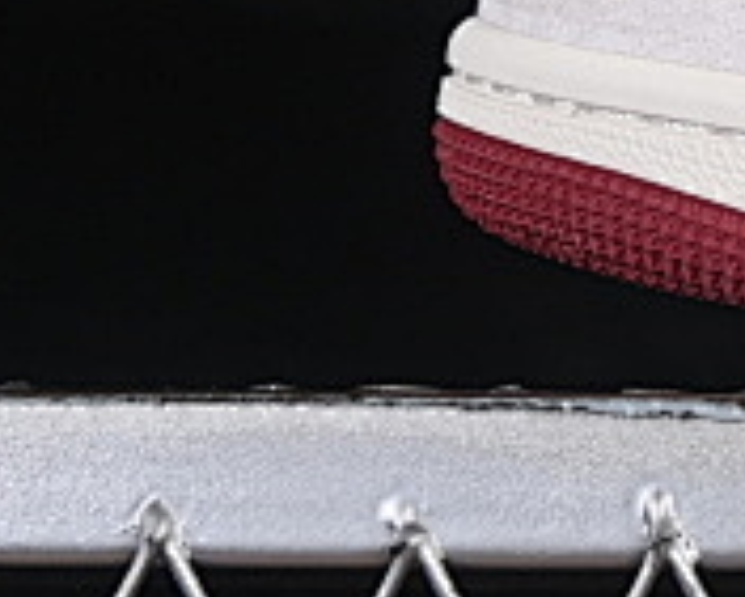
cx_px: 1956
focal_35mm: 431
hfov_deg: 4.4
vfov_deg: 3.6
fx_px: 9508
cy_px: -538
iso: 160
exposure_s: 1/80
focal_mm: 50
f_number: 8
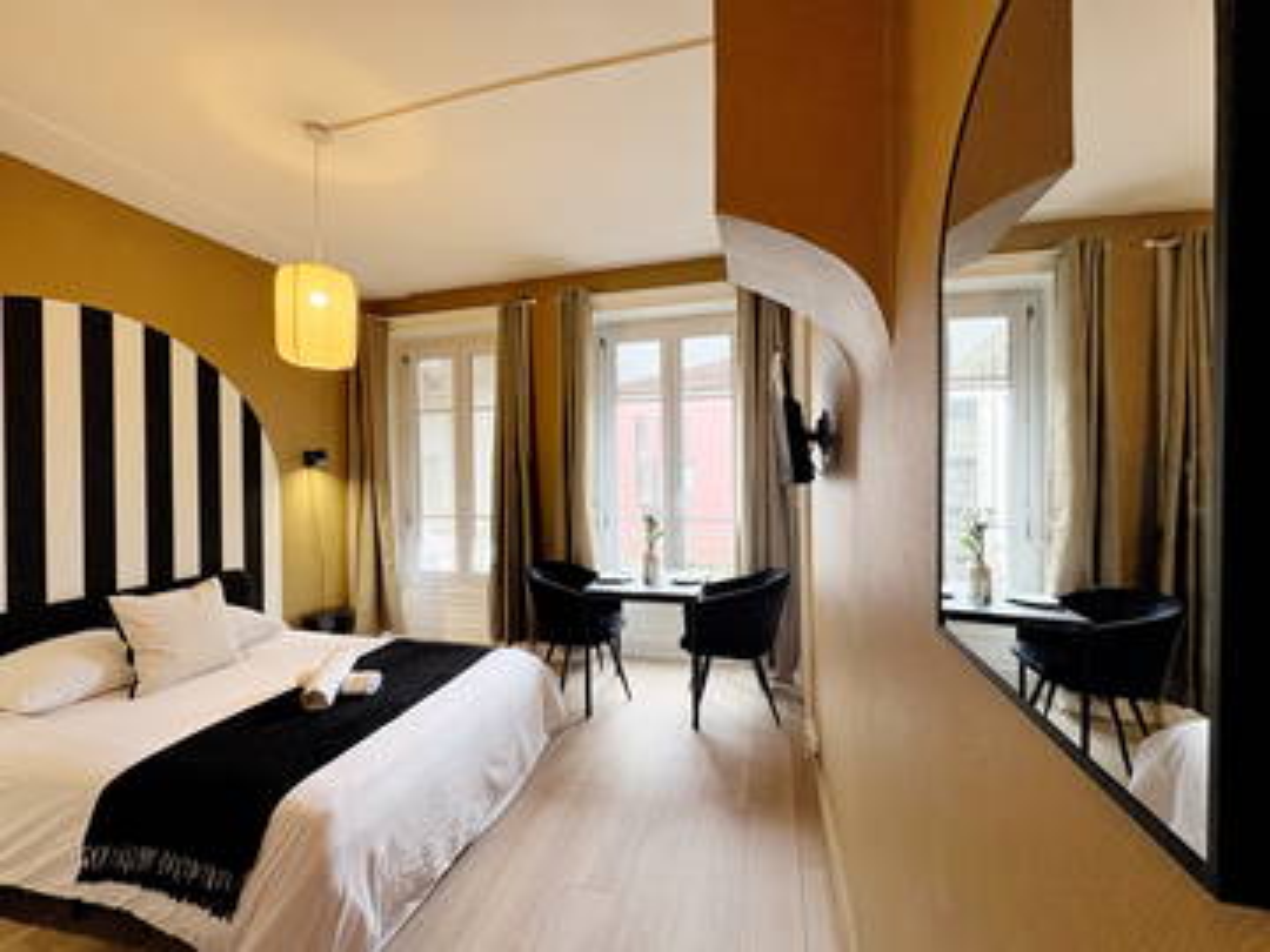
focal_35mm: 14
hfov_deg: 102.1
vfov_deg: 85.7
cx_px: 635
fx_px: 514
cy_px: 476
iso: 125
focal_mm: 2.22
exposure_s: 1/50
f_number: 2.2
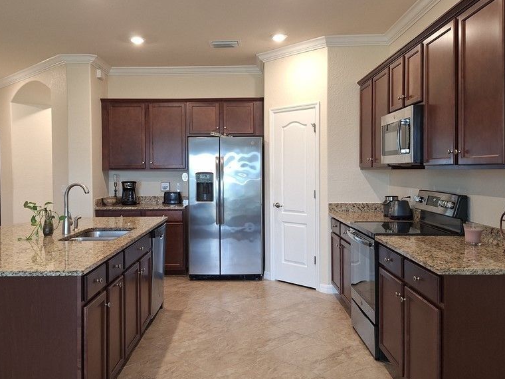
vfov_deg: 45.4
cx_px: 226
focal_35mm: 31
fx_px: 452
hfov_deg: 58.2
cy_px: 180
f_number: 1.8
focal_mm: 5.54
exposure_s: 1/40
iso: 25
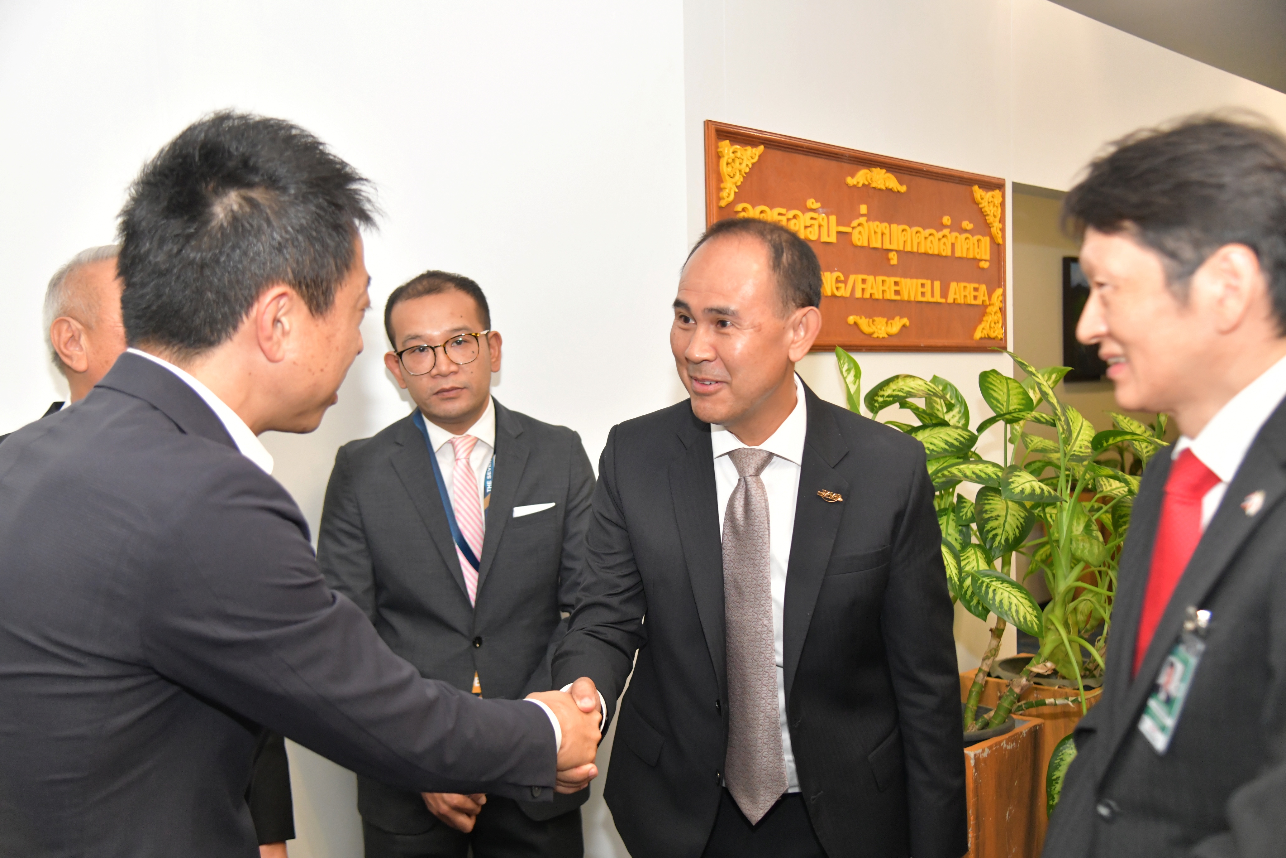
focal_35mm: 38
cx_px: 643
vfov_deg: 35.1
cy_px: 429
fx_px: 1357
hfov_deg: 50.7
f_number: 4
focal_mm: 38
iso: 2000
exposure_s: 1/160
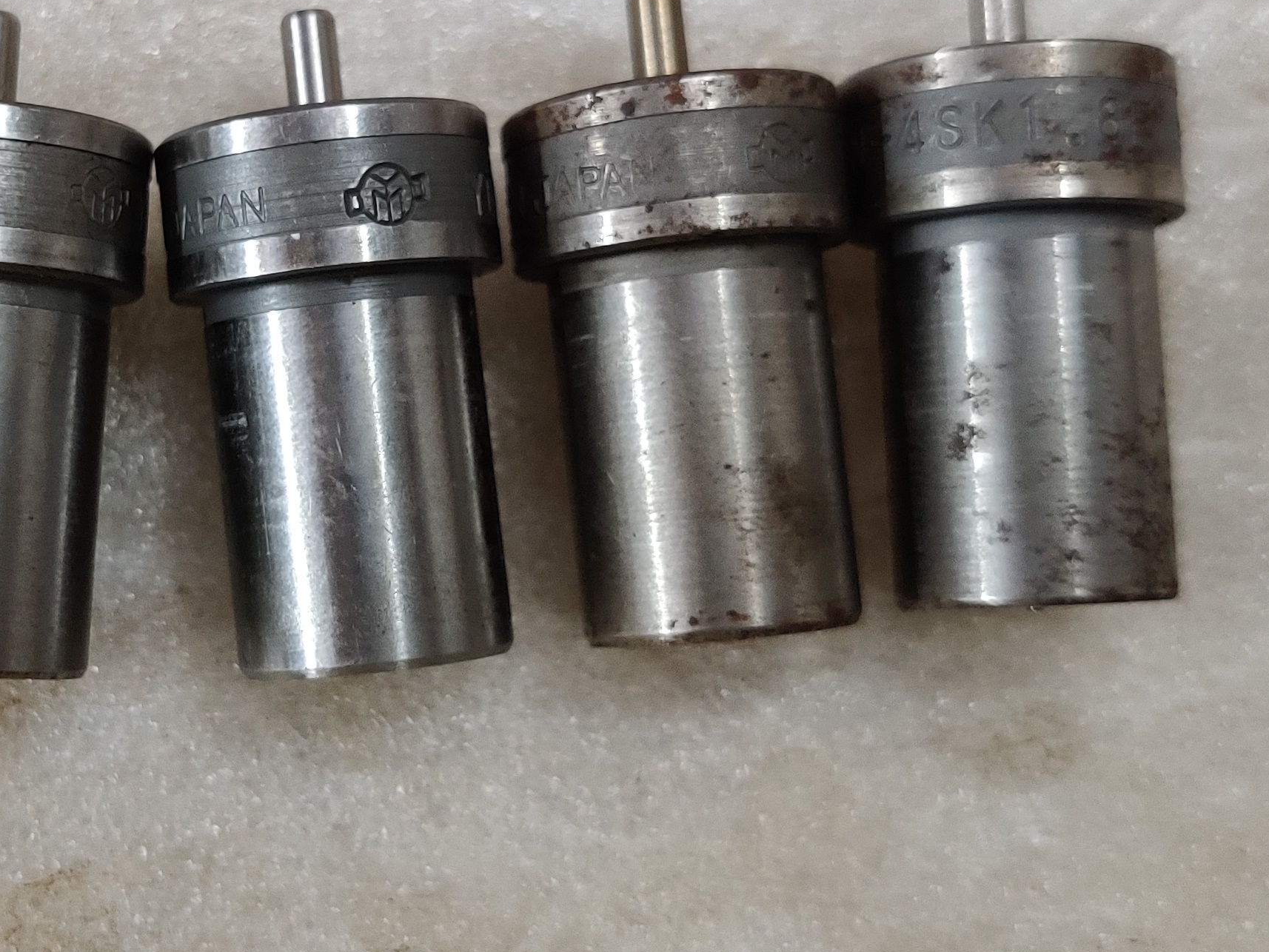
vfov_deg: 23.3
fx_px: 2310
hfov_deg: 30.1
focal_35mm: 63
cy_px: 401
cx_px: 295
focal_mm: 4.75
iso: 1000
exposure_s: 1/50
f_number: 1.65
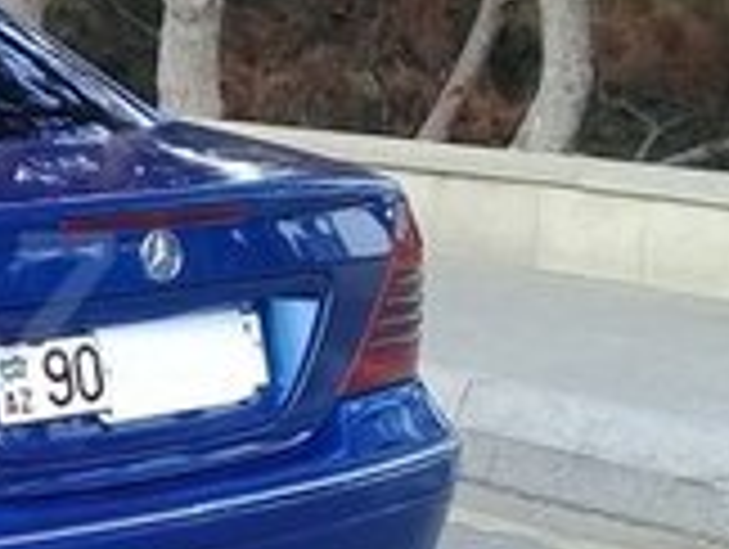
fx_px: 2657
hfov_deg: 14.6
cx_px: -342
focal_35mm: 126
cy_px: 299
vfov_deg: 11.8
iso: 50
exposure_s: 1/280
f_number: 2.2
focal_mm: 3.3
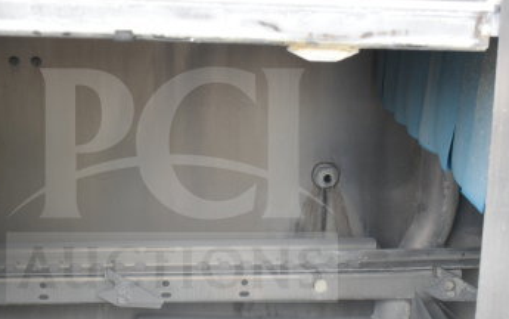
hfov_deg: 28.1
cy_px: 185
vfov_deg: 17.9
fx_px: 1012
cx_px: 171
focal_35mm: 73
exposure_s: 1/80
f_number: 4.5
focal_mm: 27
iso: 200
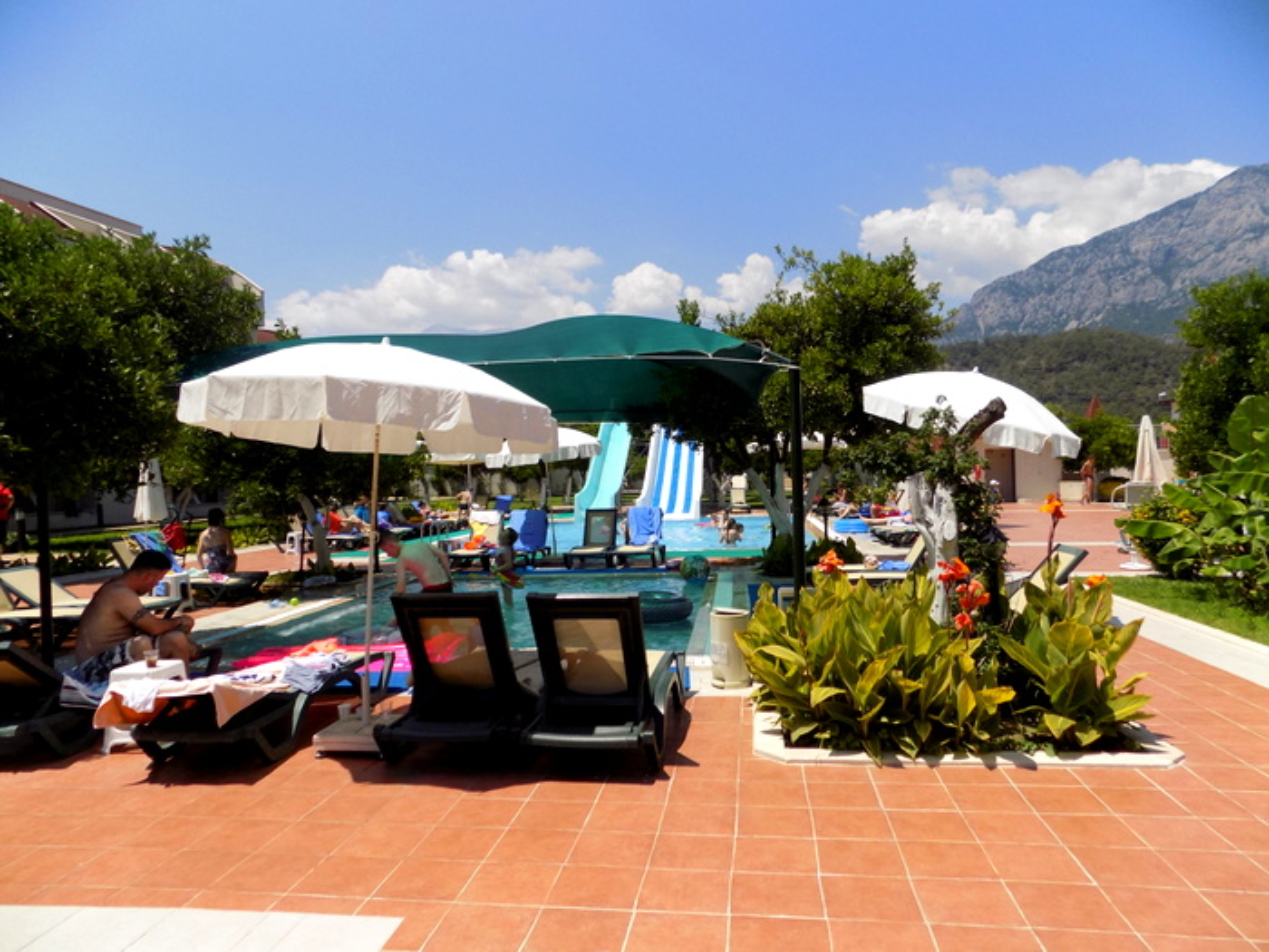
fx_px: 843
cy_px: 476
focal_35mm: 23
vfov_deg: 58.9
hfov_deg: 73.9
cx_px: 634
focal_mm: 4
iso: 80
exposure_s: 1/160
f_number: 9.9
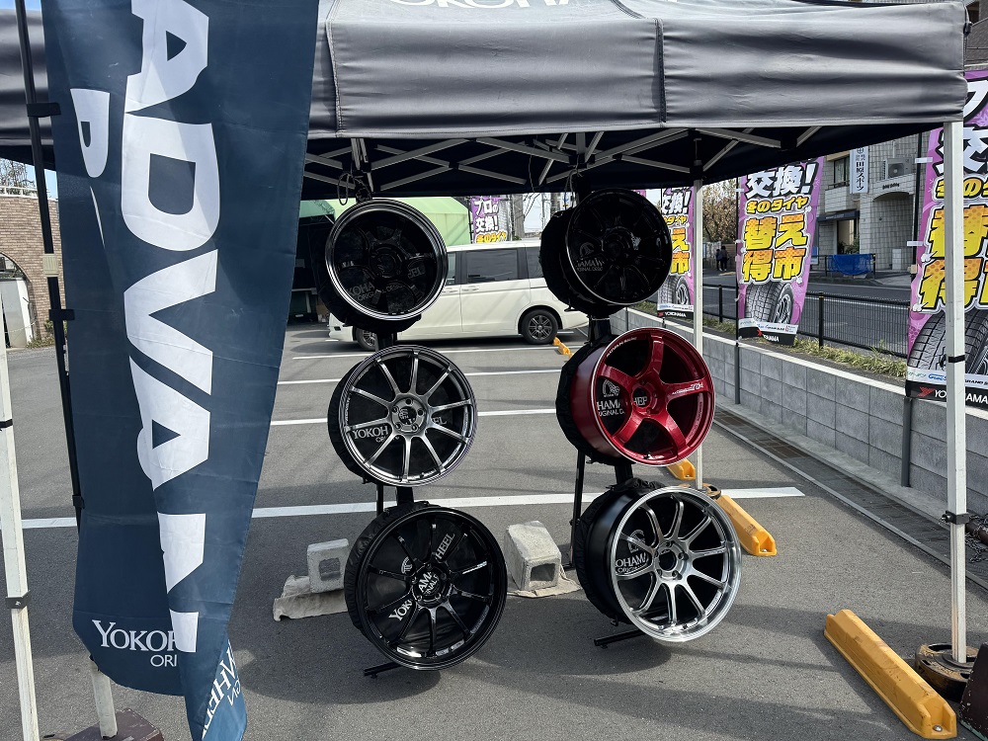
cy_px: 370
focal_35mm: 24
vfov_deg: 56.8
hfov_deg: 71.6
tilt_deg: -9.1
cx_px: 494
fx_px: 685
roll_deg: +4.5
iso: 80
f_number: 1.78
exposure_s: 1/1637
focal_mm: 6.76
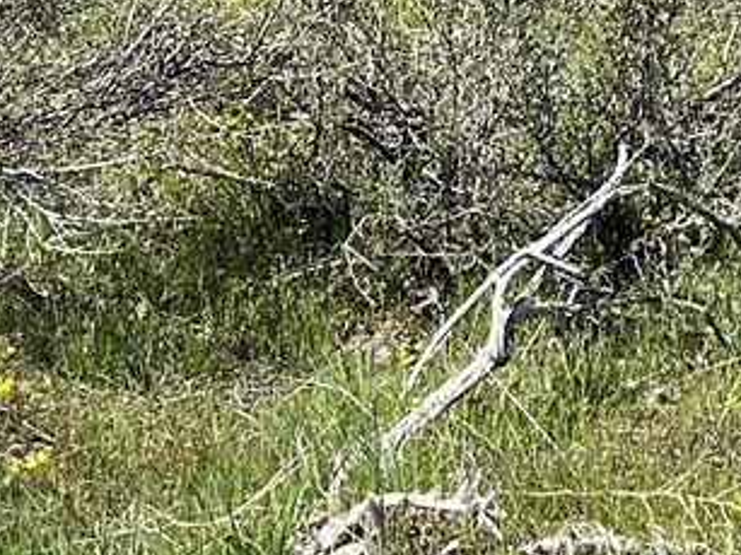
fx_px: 5349
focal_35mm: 250
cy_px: -845
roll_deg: +0.6
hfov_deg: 7.9
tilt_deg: -0.5
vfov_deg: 5.7
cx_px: 835
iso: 80
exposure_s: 1/3731
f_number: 1.78
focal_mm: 6.86
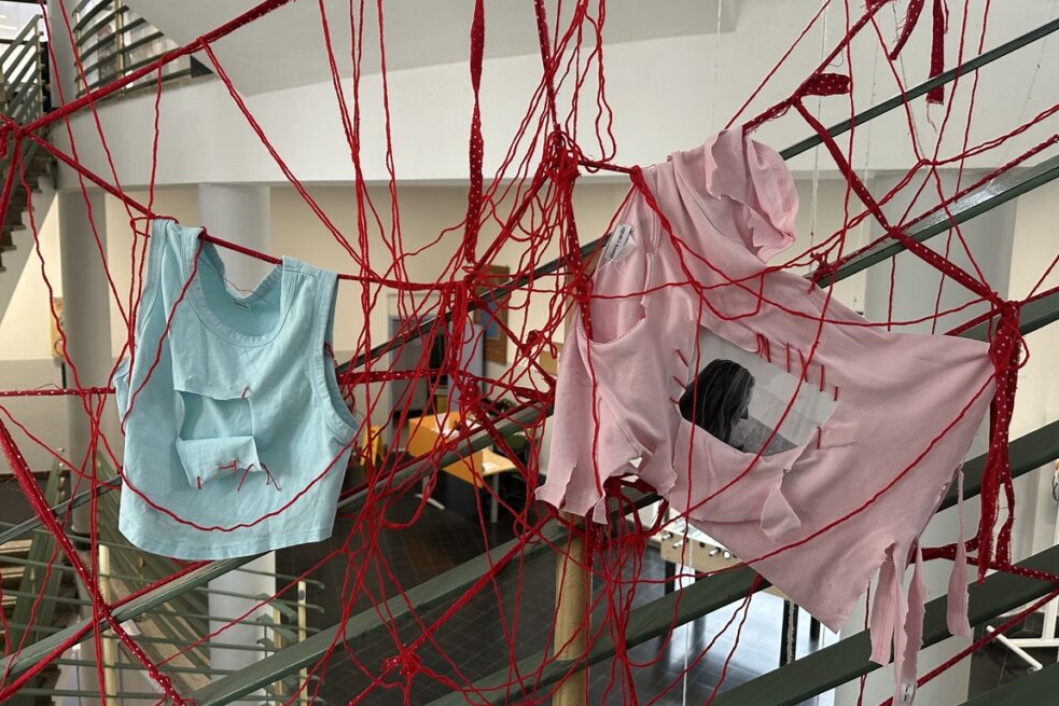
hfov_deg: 69.4
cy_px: 324
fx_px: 765
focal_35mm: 26
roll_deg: -0.8
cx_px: 525
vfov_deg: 49.5
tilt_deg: -7.3
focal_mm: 6.86
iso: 250
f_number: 1.78
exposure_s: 1/68
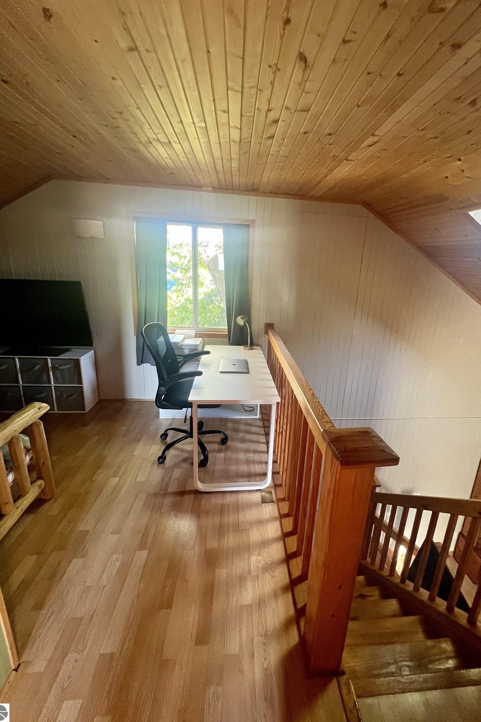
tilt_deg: -15.3
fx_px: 281
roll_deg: -2.2
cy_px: 349
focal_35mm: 14
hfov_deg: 80.9
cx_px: 269
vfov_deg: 104.2
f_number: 1.8
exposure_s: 1/60
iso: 400
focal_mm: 1.57
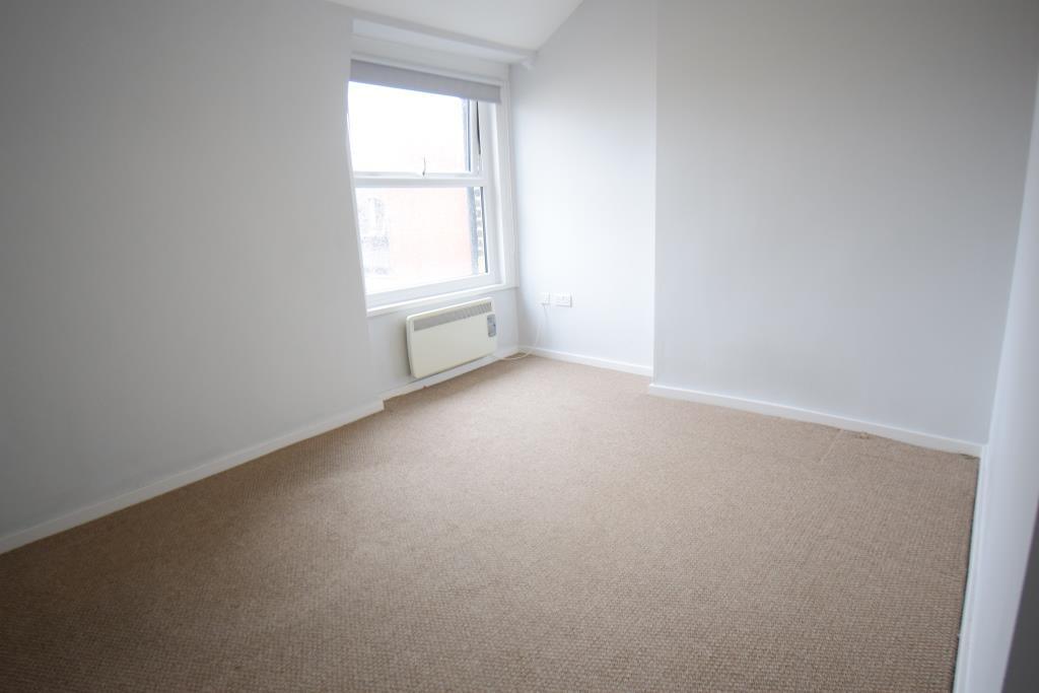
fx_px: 563
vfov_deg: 63.2
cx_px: 520
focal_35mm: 20
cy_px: 346
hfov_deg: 85.4
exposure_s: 1/60
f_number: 4.8
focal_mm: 13
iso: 500
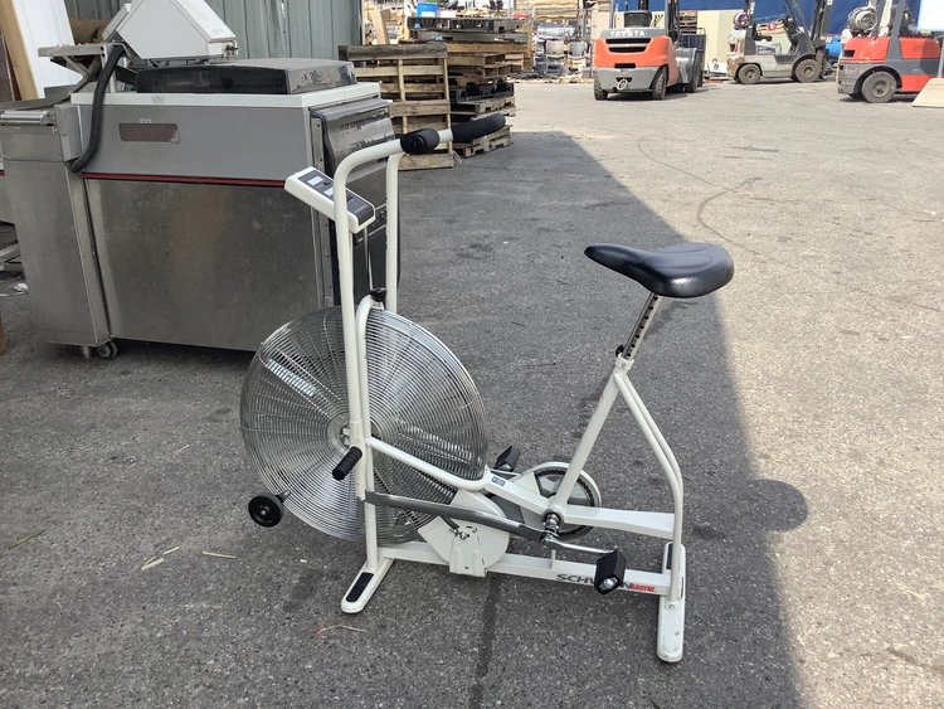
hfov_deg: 58.3
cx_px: 472
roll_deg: -0.7
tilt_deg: -22.3
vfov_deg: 45.5
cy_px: 354
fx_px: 846
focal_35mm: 31
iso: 25
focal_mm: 3.3
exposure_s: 1/886
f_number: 2.4
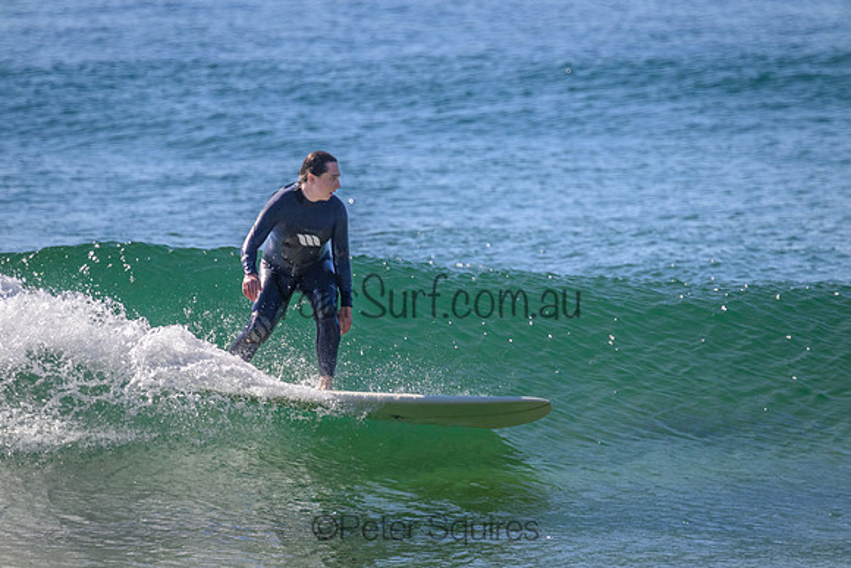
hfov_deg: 2.6
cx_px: 426
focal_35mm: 800
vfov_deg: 1.7
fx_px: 18915
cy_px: 284
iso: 2000
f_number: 11
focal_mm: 800
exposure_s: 1/2000
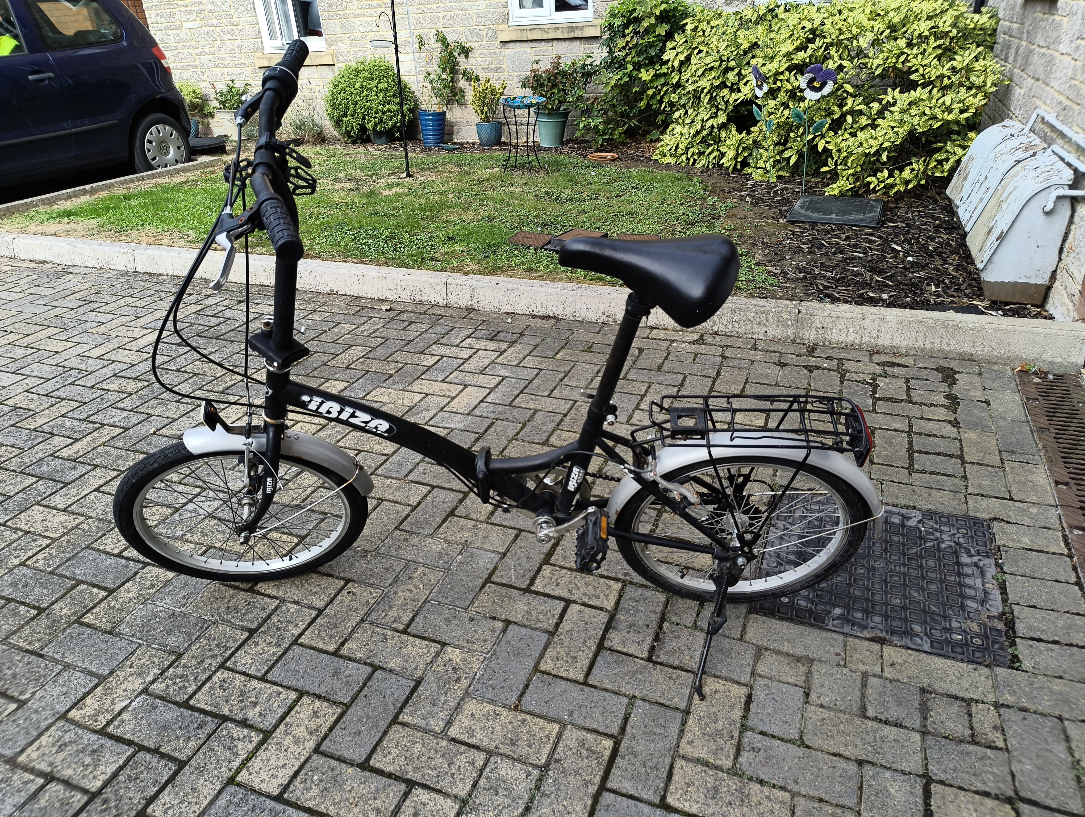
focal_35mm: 24
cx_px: 542
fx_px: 753
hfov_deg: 71.5
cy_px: 408
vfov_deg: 56.9
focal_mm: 5.56
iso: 100
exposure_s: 1/346
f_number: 1.87
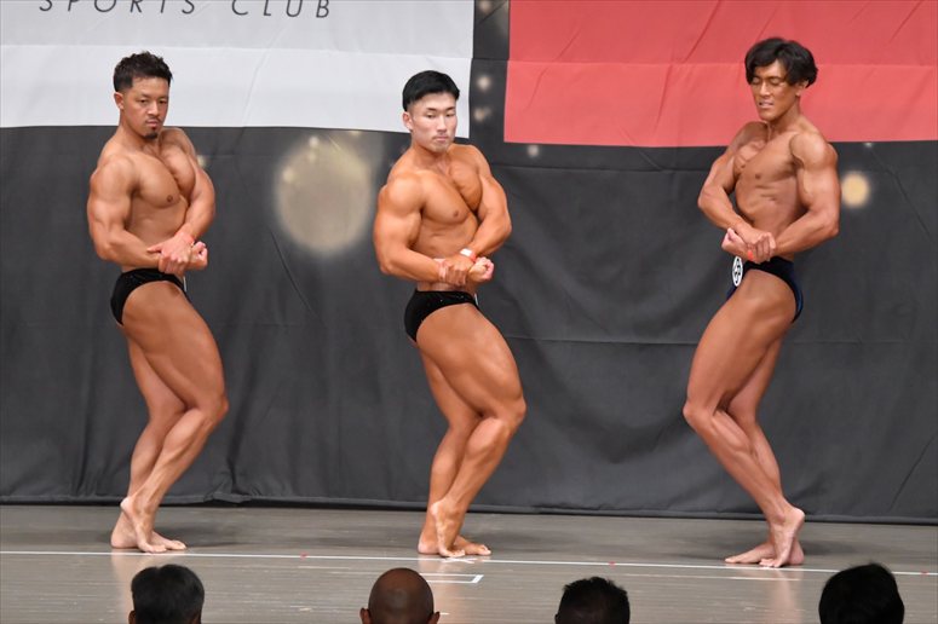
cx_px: 469
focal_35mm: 217
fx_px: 5651
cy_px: 312
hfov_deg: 9.5
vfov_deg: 6.3
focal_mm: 145
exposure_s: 1/400
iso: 6400
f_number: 5.6
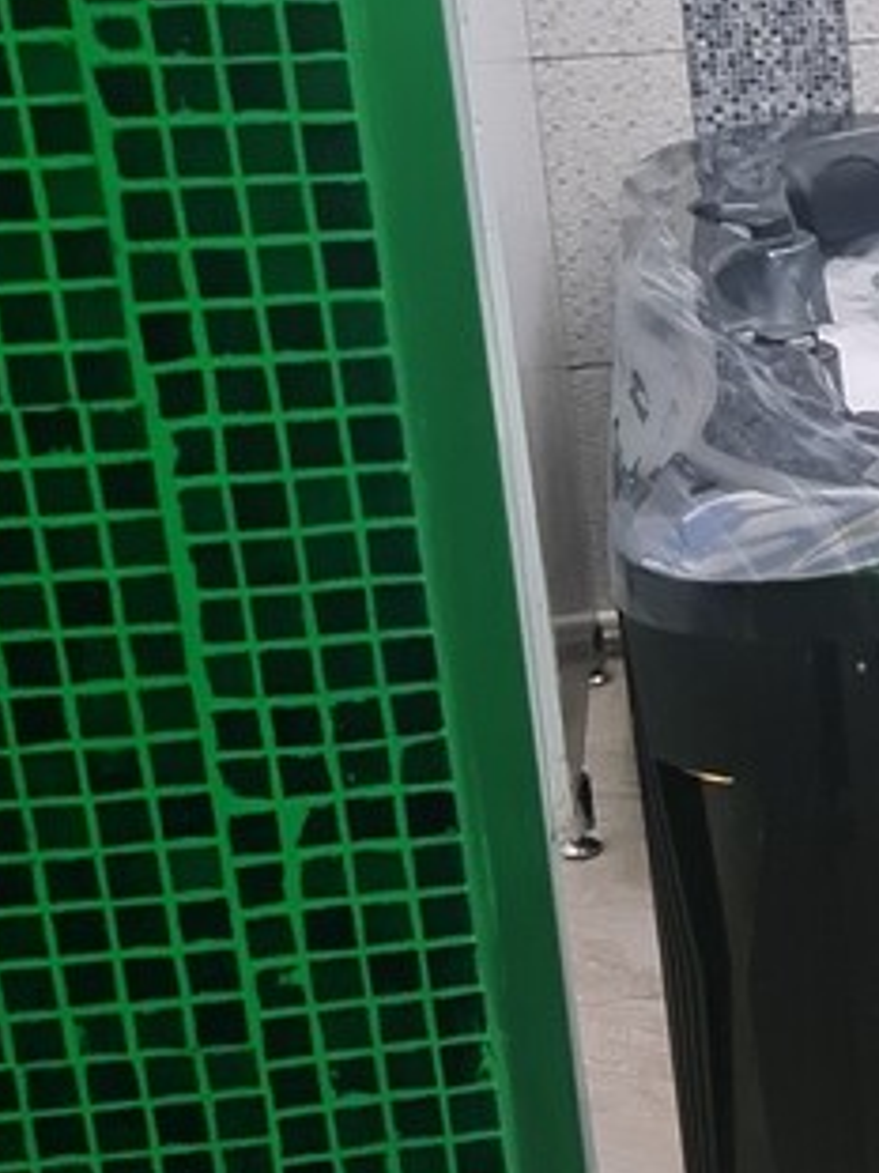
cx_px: 1332
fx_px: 3015
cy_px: 634
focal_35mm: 89
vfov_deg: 22.0
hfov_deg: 15.3
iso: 500
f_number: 2
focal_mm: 5.9
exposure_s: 1/25
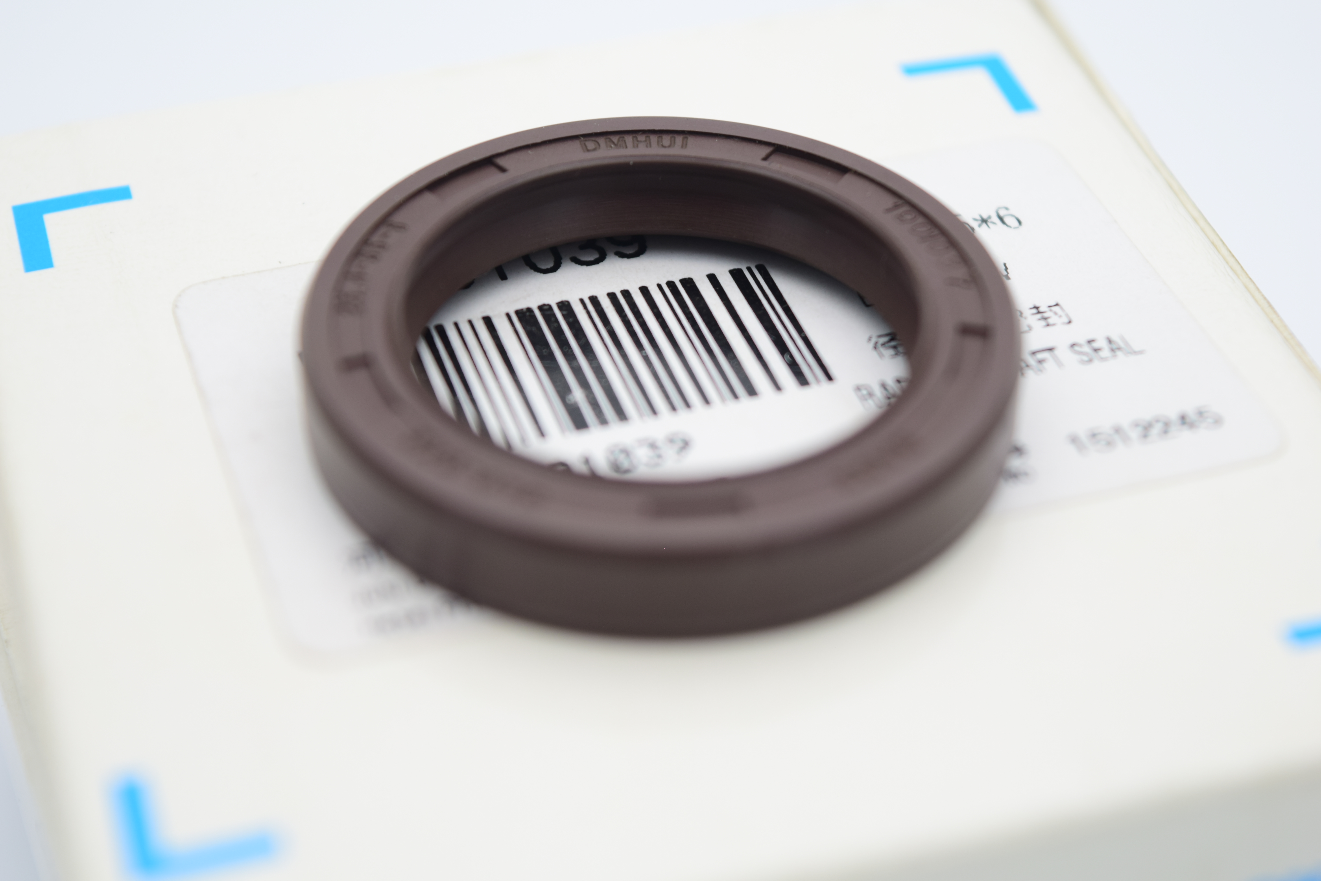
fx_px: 3027
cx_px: 660
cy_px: 440
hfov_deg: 24.6
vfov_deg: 16.6
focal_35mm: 82
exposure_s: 1/6
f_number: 5.6
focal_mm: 55
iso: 100
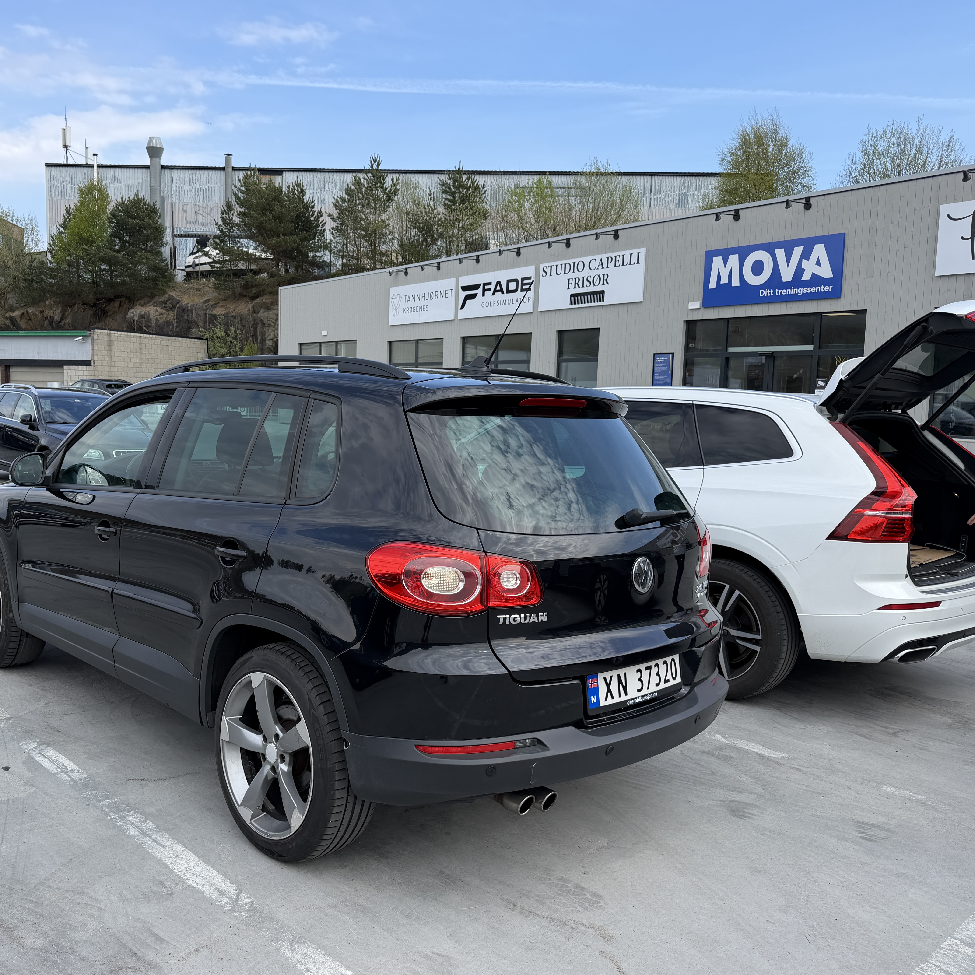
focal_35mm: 29
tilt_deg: -6.0
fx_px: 924
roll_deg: -0.4
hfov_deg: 55.0
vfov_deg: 55.6
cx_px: 371
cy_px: 484
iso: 80
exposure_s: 1/2169
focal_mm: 6.76
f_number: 1.78
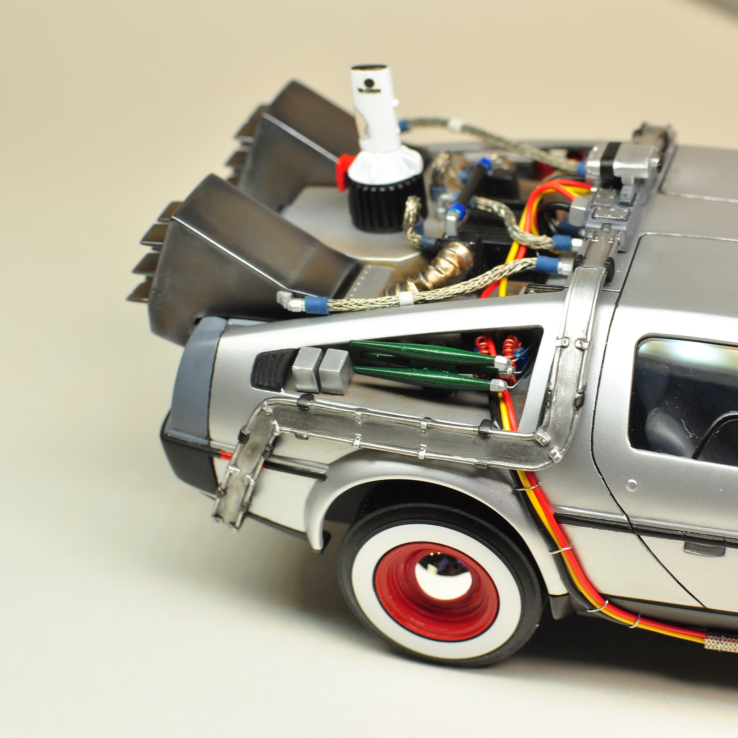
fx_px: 1632
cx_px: 491
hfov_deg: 25.4
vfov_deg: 25.5
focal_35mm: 68
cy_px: 370
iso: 200
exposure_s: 1/80
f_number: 7.1
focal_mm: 35
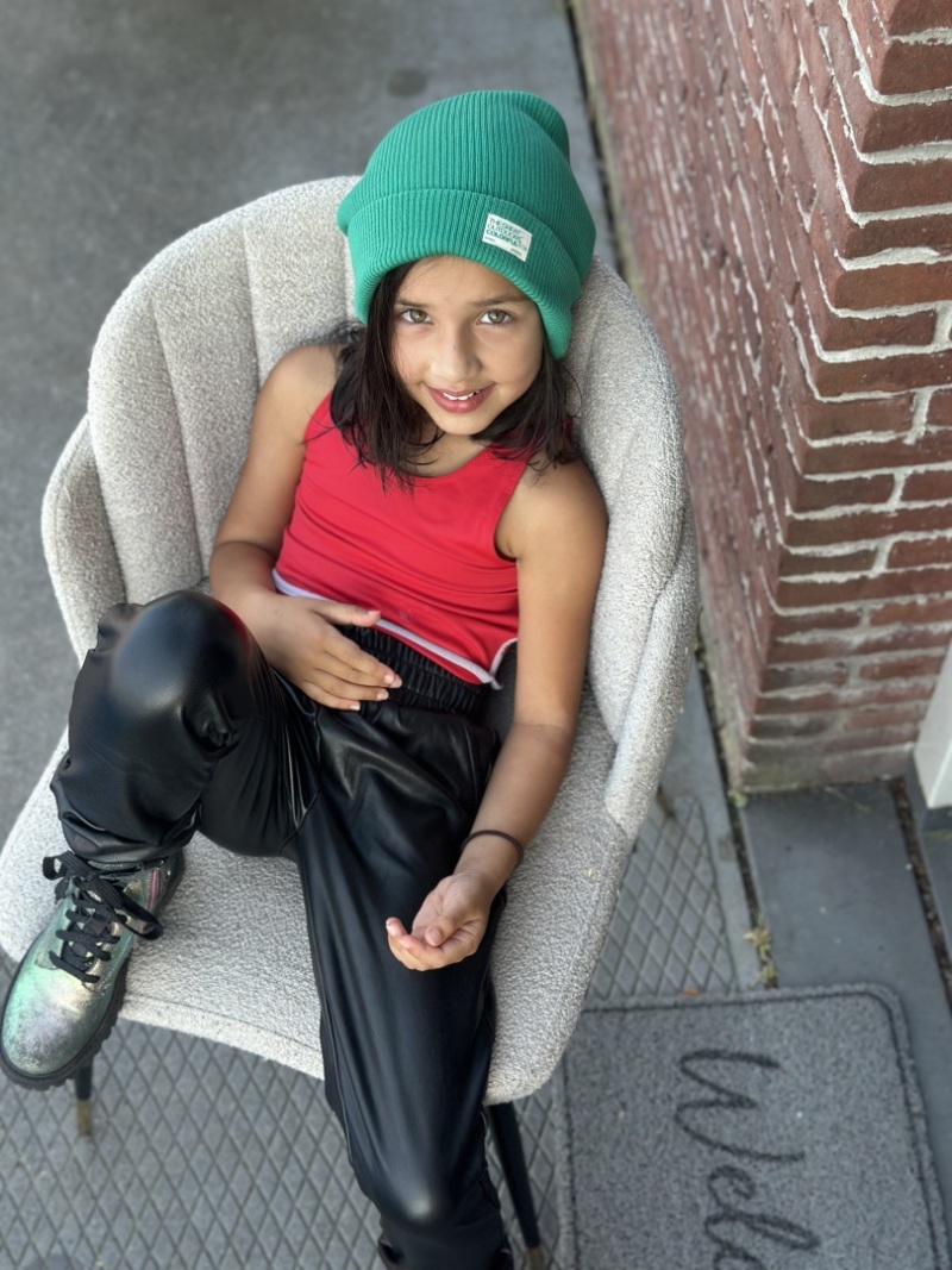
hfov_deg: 30.3
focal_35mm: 48
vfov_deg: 39.7
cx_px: 476
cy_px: 635
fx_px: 1760
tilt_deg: -57.2
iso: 80
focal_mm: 6.86
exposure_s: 1/190
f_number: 1.78
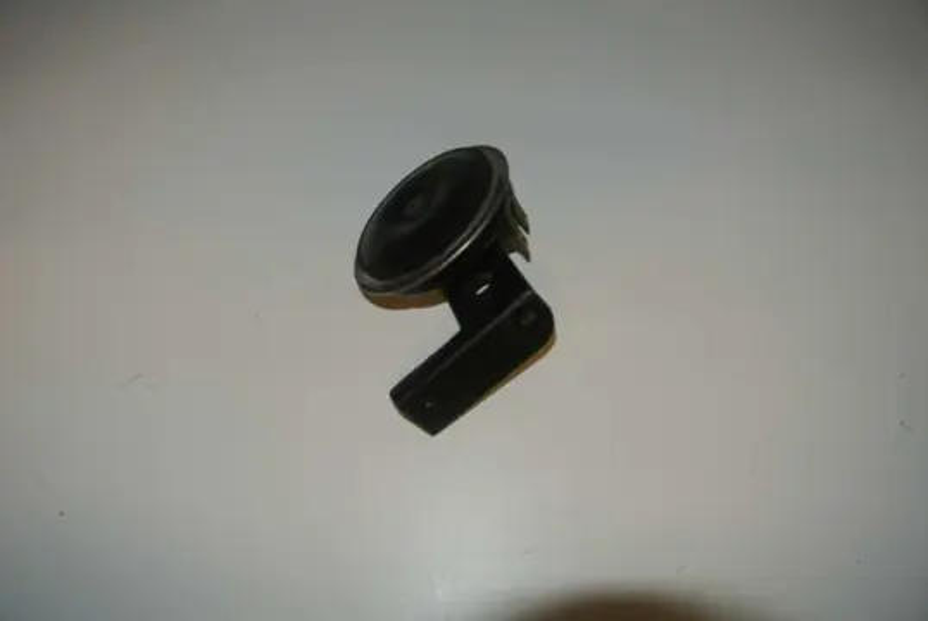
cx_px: 464
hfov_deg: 65.4
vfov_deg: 46.5
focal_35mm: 28
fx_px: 723
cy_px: 310
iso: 200
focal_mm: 10.7
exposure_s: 1/60
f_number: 3.5
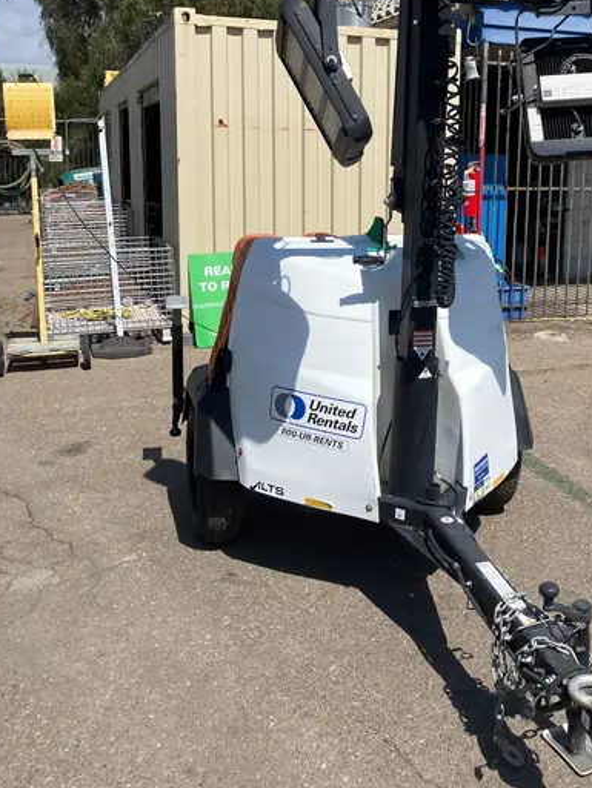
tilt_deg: -9.4
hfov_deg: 35.5
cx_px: 406
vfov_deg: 46.5
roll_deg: -3.0
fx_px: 912
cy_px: 306
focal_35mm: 40
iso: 32
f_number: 1.8
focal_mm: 3.99
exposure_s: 1/2857
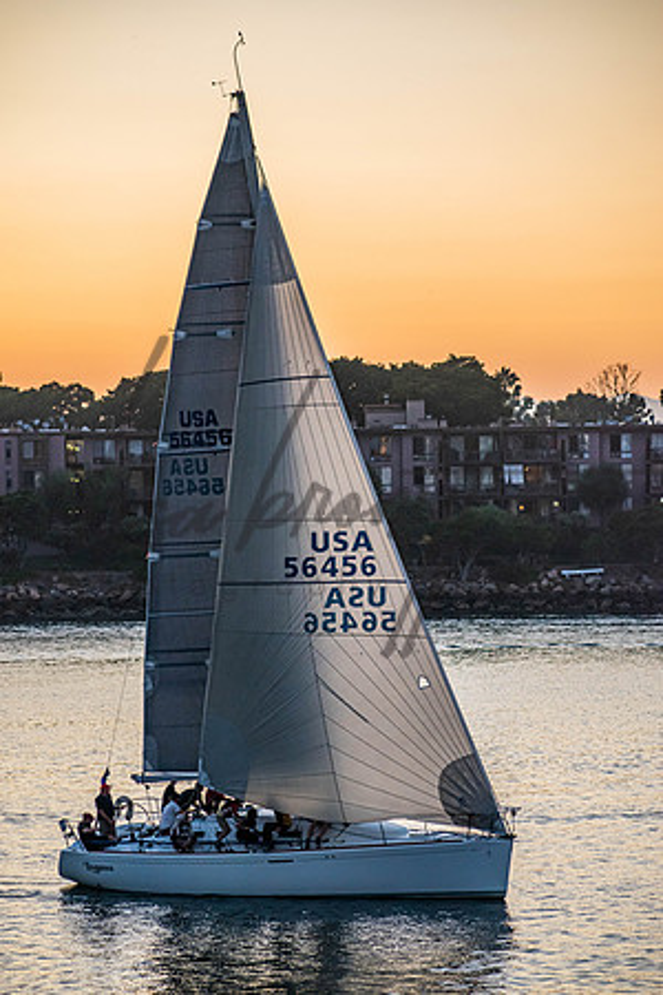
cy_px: 498
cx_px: 332
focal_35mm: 165
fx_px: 4558
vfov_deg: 12.5
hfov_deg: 8.3
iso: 800
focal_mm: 110
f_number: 6.3
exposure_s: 1/320
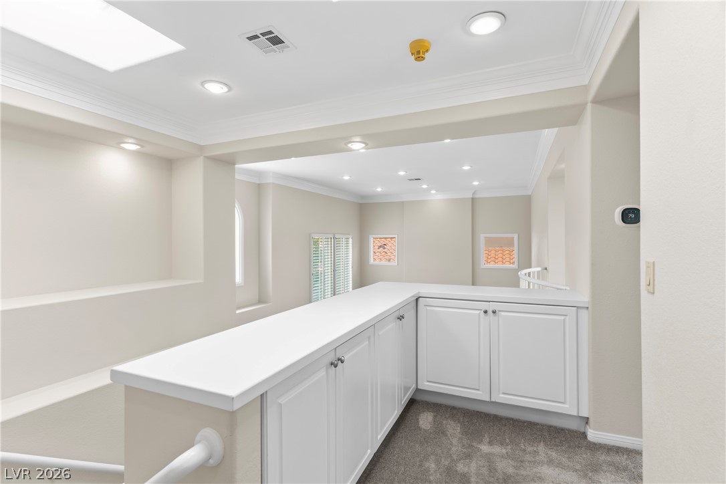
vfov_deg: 70.4
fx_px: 343
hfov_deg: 93.3
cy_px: 242
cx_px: 363
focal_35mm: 17
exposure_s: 1/3
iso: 400
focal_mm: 17
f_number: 8
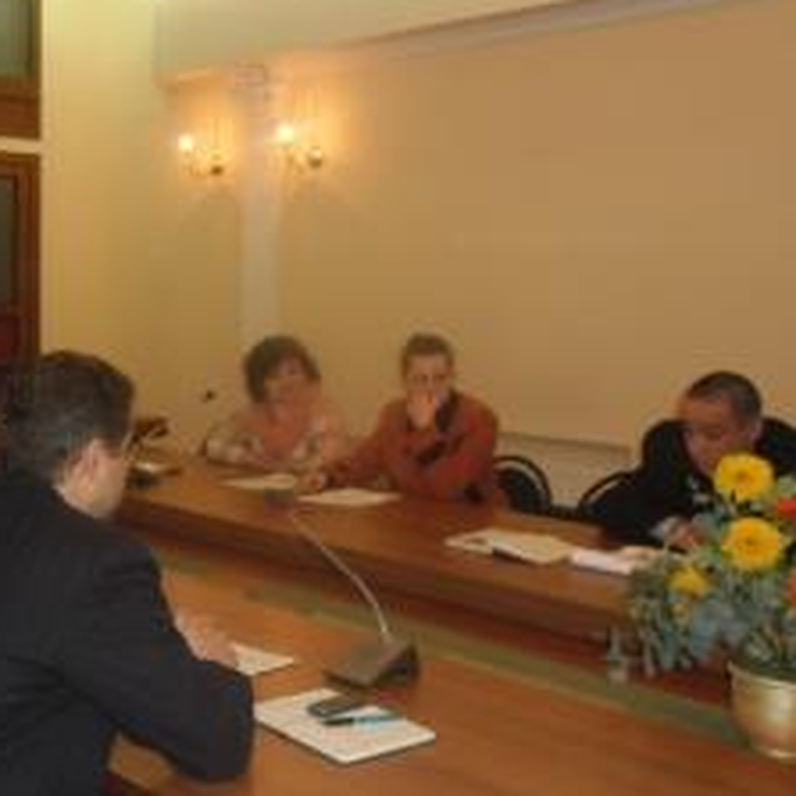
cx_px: 93
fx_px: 1249
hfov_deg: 33.6
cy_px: 403
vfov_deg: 35.4
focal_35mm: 48
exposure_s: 1/45
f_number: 3.5
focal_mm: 4.9
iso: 200
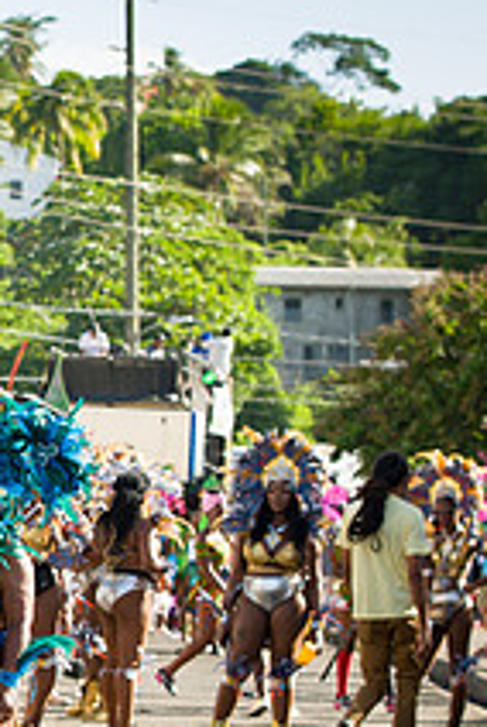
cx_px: -357
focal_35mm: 191
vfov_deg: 10.7
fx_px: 3863
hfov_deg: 7.0
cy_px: 614
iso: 100
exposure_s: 1/200
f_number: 6.3
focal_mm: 70
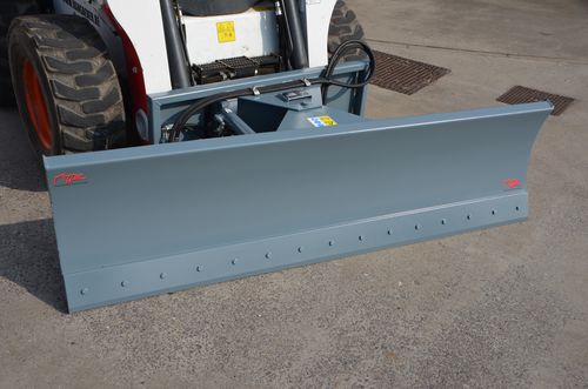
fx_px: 611
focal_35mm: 38
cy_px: 194
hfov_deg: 51.4
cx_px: 294
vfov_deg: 35.3
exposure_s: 1/320
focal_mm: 25
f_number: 9
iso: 100
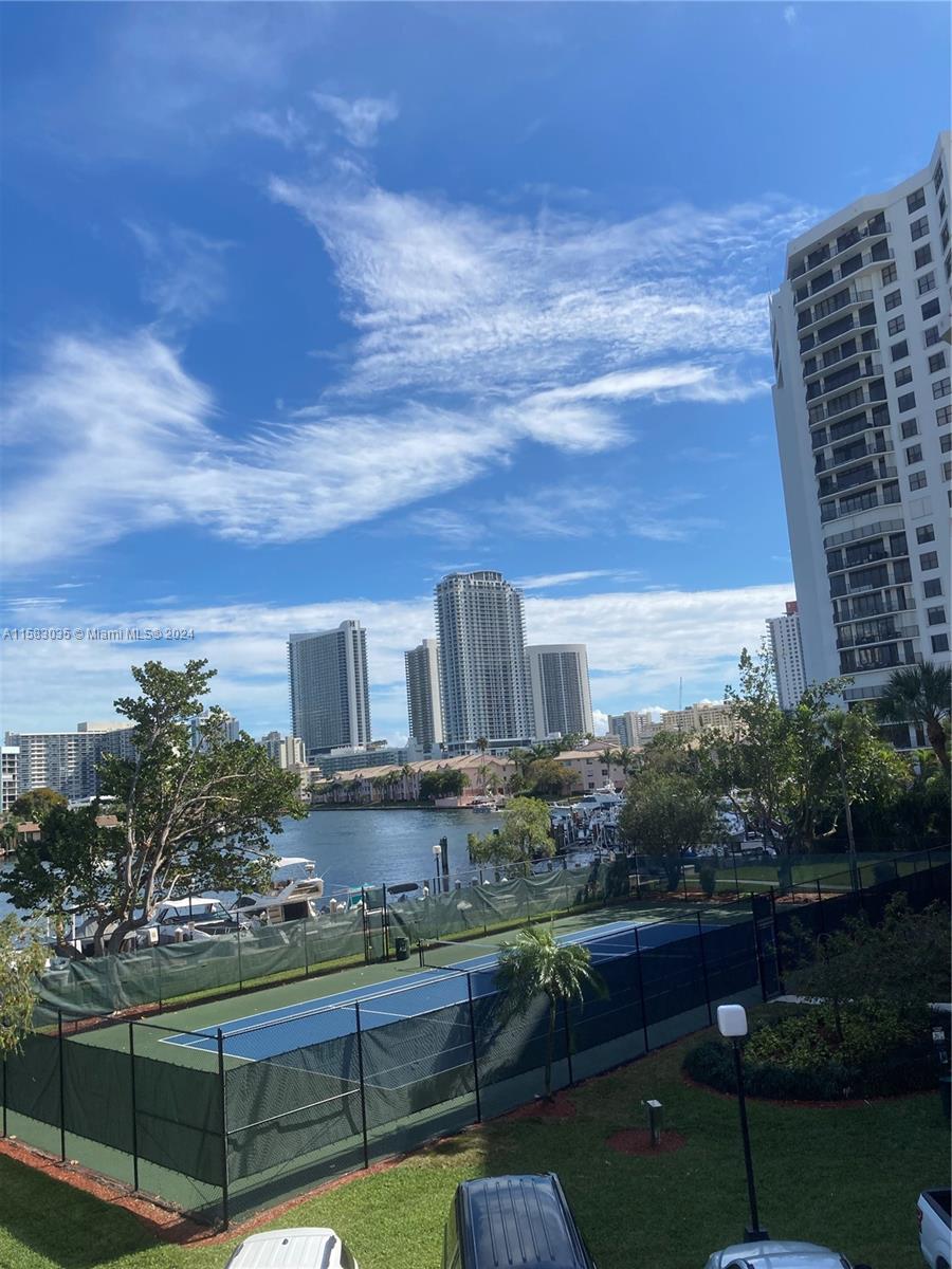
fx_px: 1027
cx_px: 476
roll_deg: +5.3
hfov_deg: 49.7
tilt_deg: +10.5
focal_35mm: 28
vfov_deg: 63.4
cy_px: 634
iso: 20
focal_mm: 3.99
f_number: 1.8
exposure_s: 1/2703
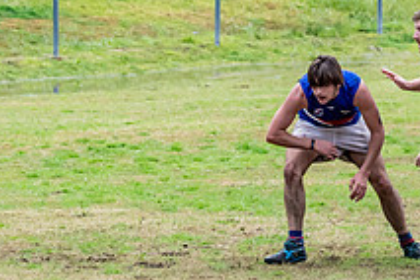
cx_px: 550
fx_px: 11724
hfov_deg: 2.1
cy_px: 143
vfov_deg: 1.4
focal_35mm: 1005
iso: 1250
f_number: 7.1
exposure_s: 1/1600
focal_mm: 220
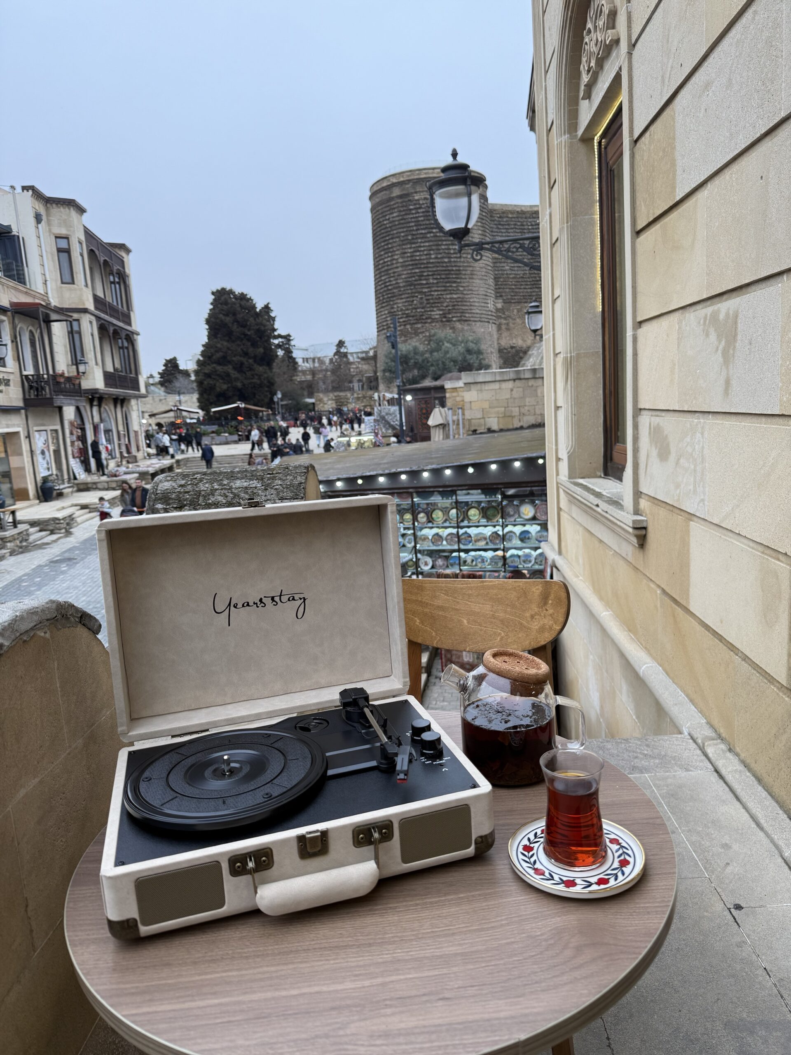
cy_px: 528
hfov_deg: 56.8
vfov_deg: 71.6
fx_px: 731
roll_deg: +3.8
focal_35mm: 24
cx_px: 396
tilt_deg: -9.6
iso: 50
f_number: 1.78
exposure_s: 1/100
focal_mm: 6.76
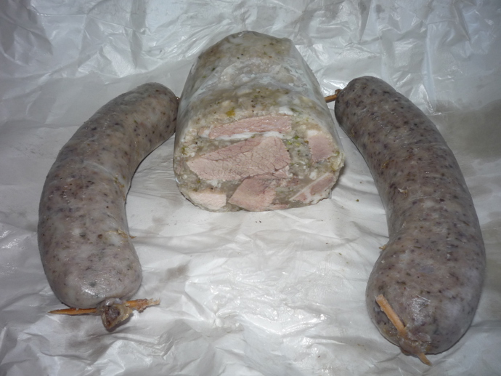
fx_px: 463
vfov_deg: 44.1
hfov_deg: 56.8
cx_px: 250
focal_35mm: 32
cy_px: 188
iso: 100
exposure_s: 1/30
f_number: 4
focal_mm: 5.2
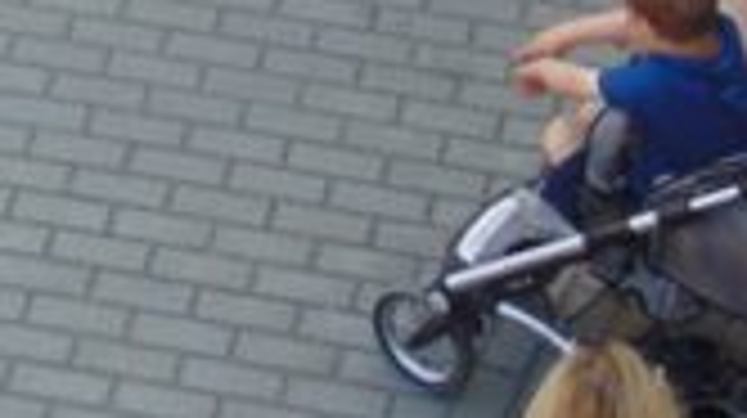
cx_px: -504
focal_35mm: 252
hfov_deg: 8.3
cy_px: -400
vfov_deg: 4.7
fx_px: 4987
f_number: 3.6
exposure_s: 1/100
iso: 80
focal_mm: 10.8
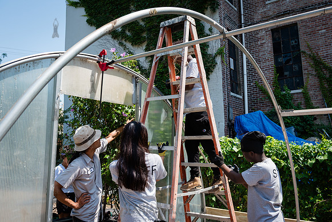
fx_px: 296
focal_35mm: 32
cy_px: 111
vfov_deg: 41.0
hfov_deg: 58.5
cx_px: 166
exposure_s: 1/800
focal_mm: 32
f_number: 5.6
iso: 500
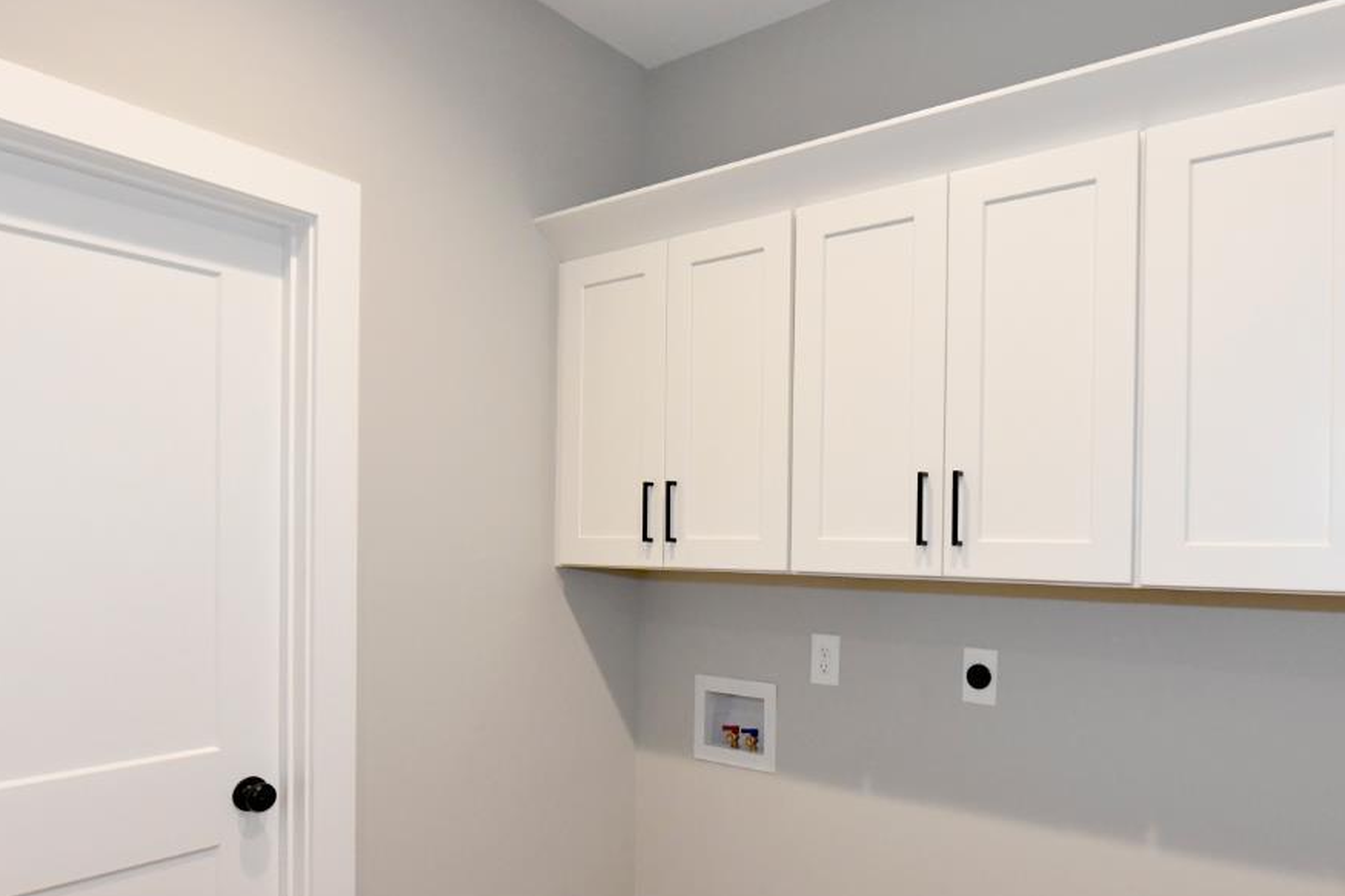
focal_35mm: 24
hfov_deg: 73.5
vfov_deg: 52.6
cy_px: 556
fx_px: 896
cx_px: 753
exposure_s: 1/250
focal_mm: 14
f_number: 4.5
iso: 3200
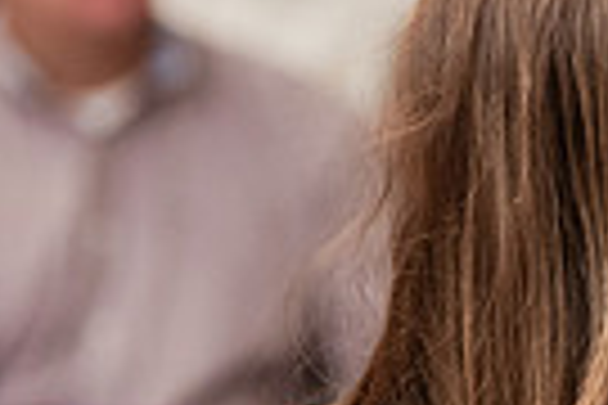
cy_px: 205
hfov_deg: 4.7
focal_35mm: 437
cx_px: 653
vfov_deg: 3.1
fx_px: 7380
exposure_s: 1/200
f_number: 3.2
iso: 2500
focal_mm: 102
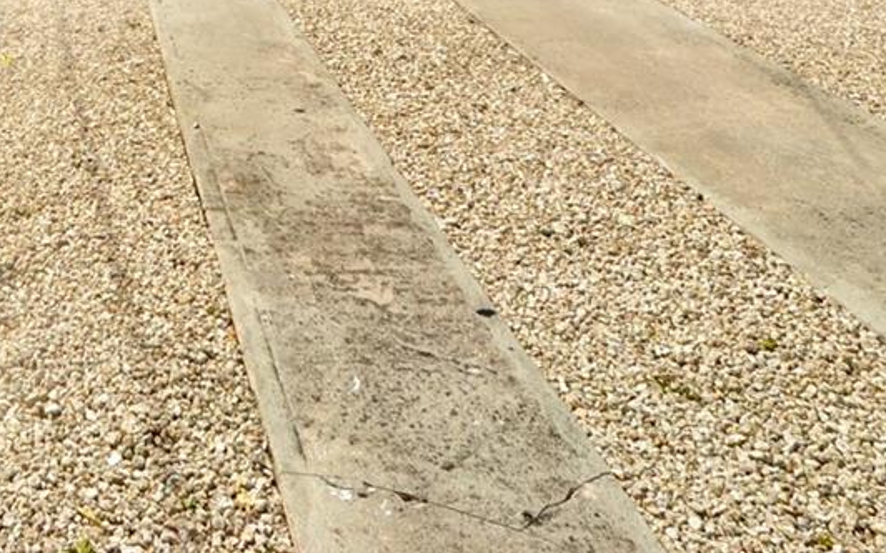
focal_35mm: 46
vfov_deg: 22.5
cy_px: -291
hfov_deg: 38.5
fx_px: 1110
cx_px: -7
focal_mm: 10
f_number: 8
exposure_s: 1/200
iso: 100
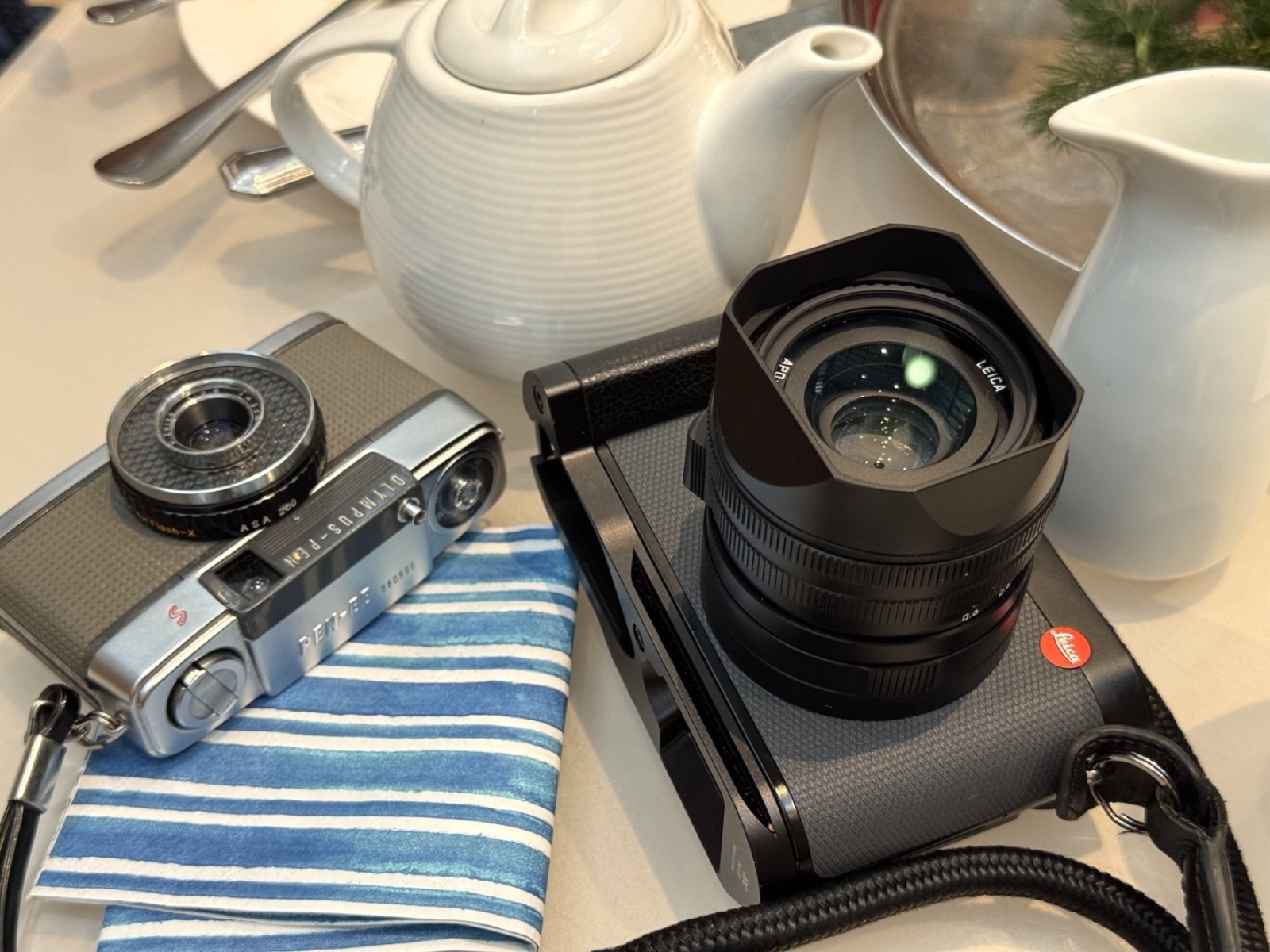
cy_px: 476
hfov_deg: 39.7
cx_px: 635
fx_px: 1761
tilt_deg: -48.8
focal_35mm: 48
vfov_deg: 30.3
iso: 200
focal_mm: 6.76
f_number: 1.78
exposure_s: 1/60
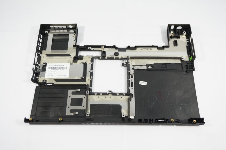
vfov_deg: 35.4
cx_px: 113
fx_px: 235
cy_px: 75
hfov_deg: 51.4
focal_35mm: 38
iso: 1600
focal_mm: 25
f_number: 4.5
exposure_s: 1/160
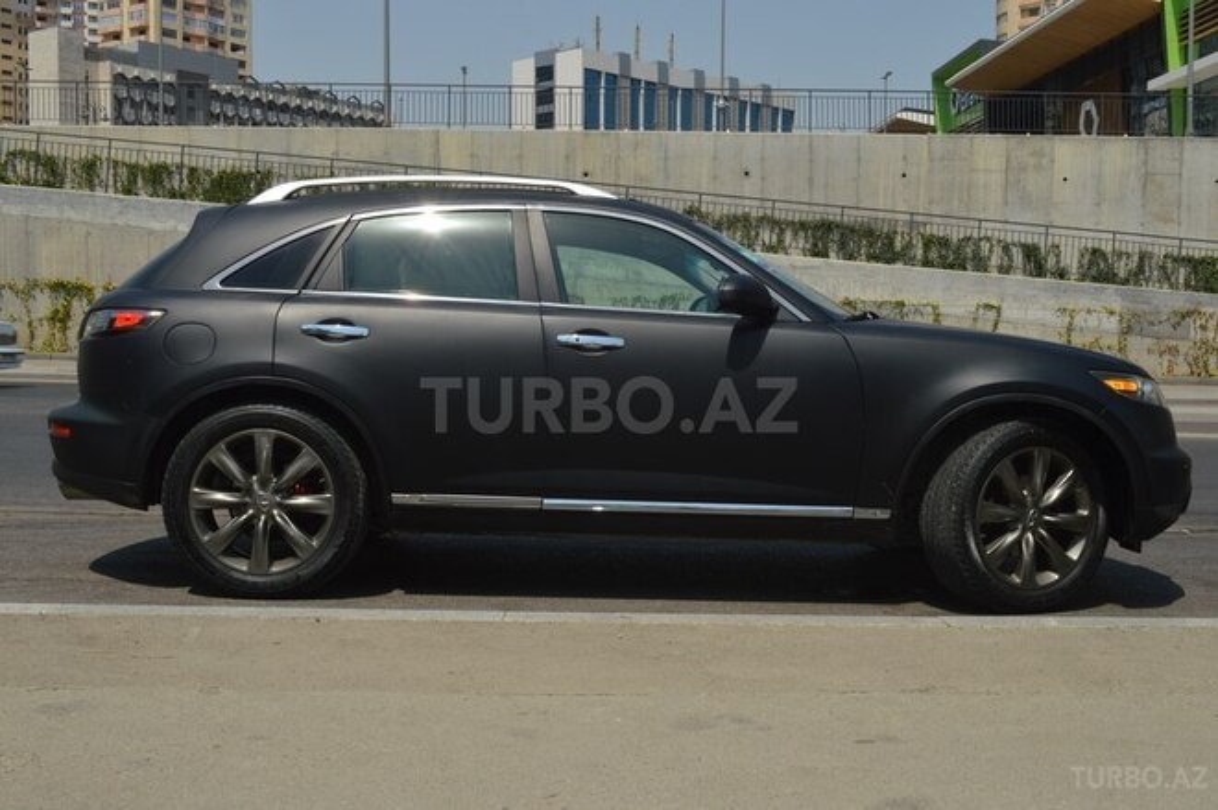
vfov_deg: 34.2
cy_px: 405
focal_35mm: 39
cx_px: 609
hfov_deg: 49.6
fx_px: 1318
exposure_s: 1/200
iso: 100
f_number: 13
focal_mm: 26
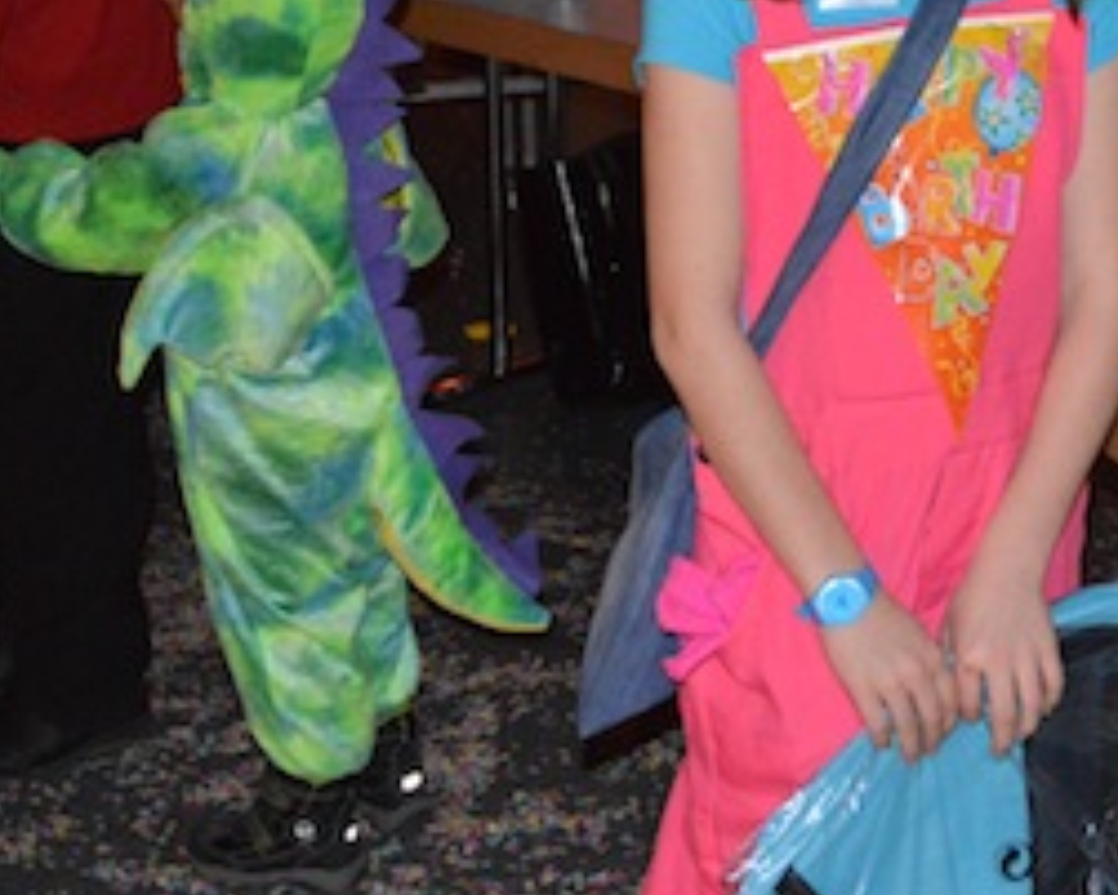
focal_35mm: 86
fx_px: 2847
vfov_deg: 17.7
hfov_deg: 22.0
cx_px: 873
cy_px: 165
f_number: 4
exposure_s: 1/60
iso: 3200
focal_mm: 24
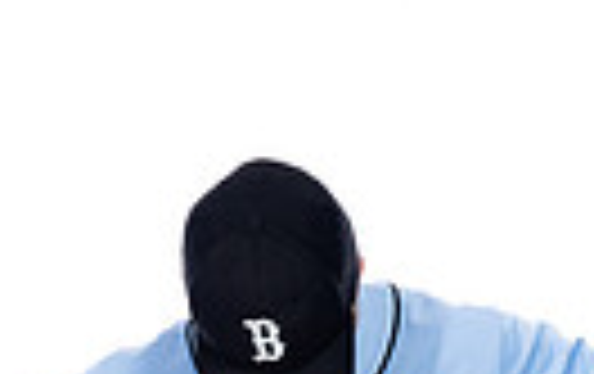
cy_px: 879
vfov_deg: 6.6
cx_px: 328
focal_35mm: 191
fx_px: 3097
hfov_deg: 11.0
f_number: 5.6
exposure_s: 1/250
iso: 400
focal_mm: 55
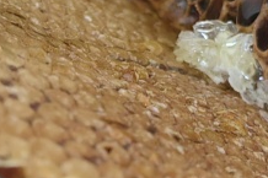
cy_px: 109
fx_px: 766
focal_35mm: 103
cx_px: 134
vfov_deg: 13.3
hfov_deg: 19.8
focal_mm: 5.52
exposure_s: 1/100
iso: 250
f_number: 1.9
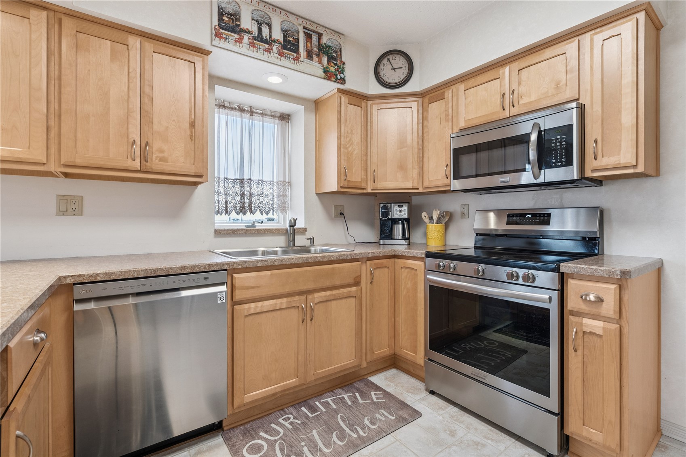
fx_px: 305
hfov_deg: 96.7
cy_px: 228
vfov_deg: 73.7
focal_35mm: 16
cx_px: 343
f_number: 9
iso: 400
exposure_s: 1/13
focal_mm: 16
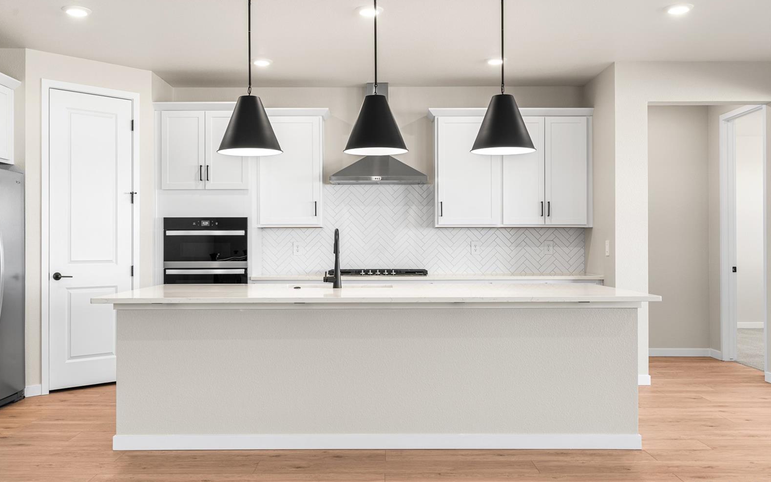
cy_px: 238
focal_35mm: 35
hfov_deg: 56.0
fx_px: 725
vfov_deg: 36.8
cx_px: 383
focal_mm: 33.5
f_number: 8
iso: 100
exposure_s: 1/8
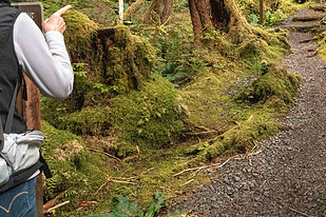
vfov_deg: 29.1
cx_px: 266
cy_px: 38
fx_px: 407
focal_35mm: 45
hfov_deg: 41.5
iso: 20000
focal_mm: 24
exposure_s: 1/640
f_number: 9
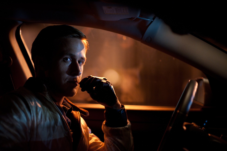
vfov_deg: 16.1
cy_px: 76
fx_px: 536
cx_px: 114
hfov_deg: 23.9
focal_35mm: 85
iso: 1600
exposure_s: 1/50
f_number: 1.4
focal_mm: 85
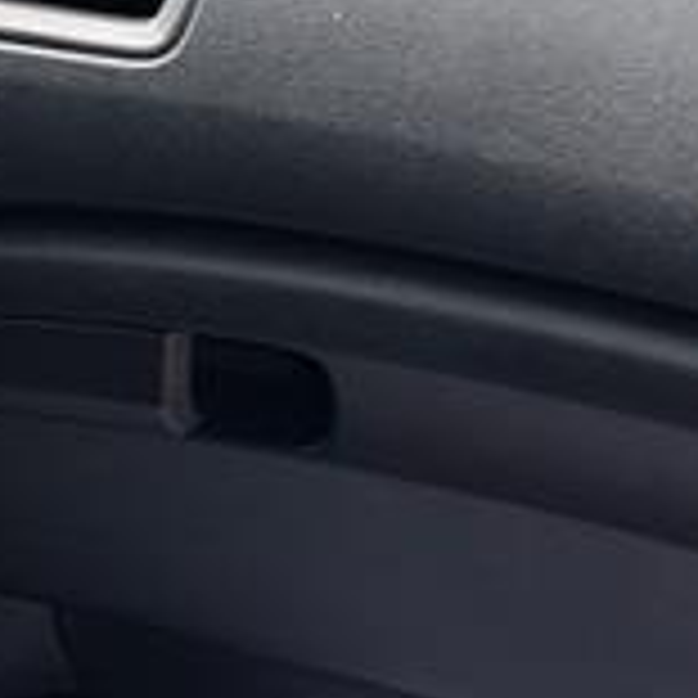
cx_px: -536
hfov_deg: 10.8
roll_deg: +4.8
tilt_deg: -27.6
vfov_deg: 11.5
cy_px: 338
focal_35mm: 152
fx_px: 3468
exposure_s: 1/400
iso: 50
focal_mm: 5.96
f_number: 1.6
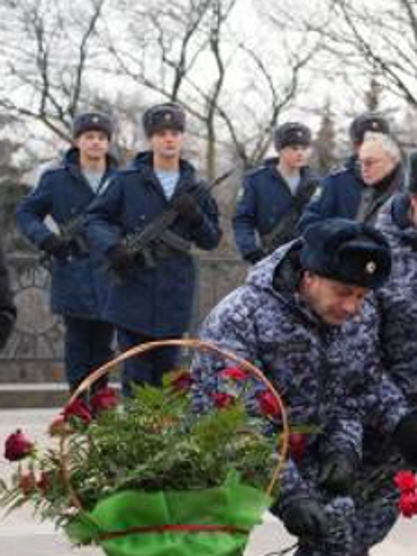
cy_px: 342
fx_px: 2361
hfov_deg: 9.8
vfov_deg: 13.4
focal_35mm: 147
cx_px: 629
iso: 500
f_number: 4
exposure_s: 1/160
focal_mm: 62
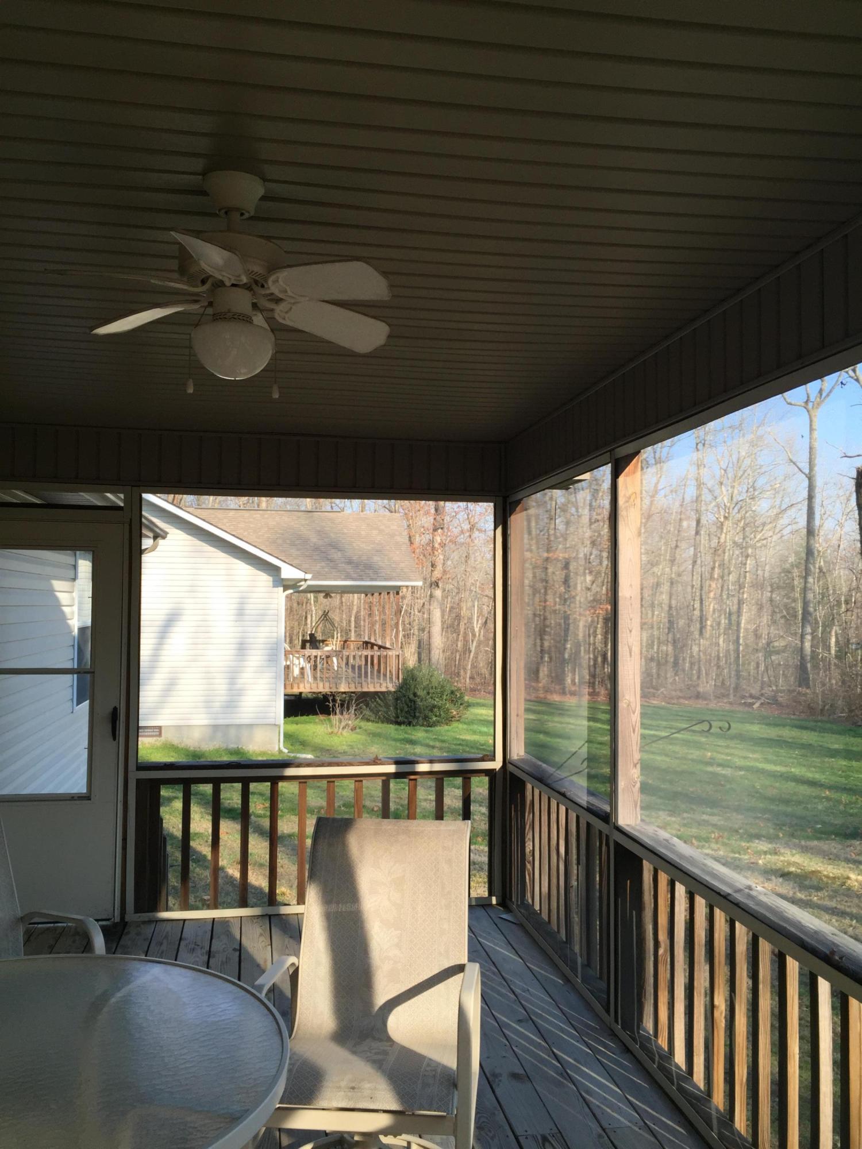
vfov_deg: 61.7
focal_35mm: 29
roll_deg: -0.5
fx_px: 963
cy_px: 574
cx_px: 431
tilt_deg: +0.4
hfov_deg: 48.2
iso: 32
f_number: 2.2
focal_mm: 4.15
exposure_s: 1/344
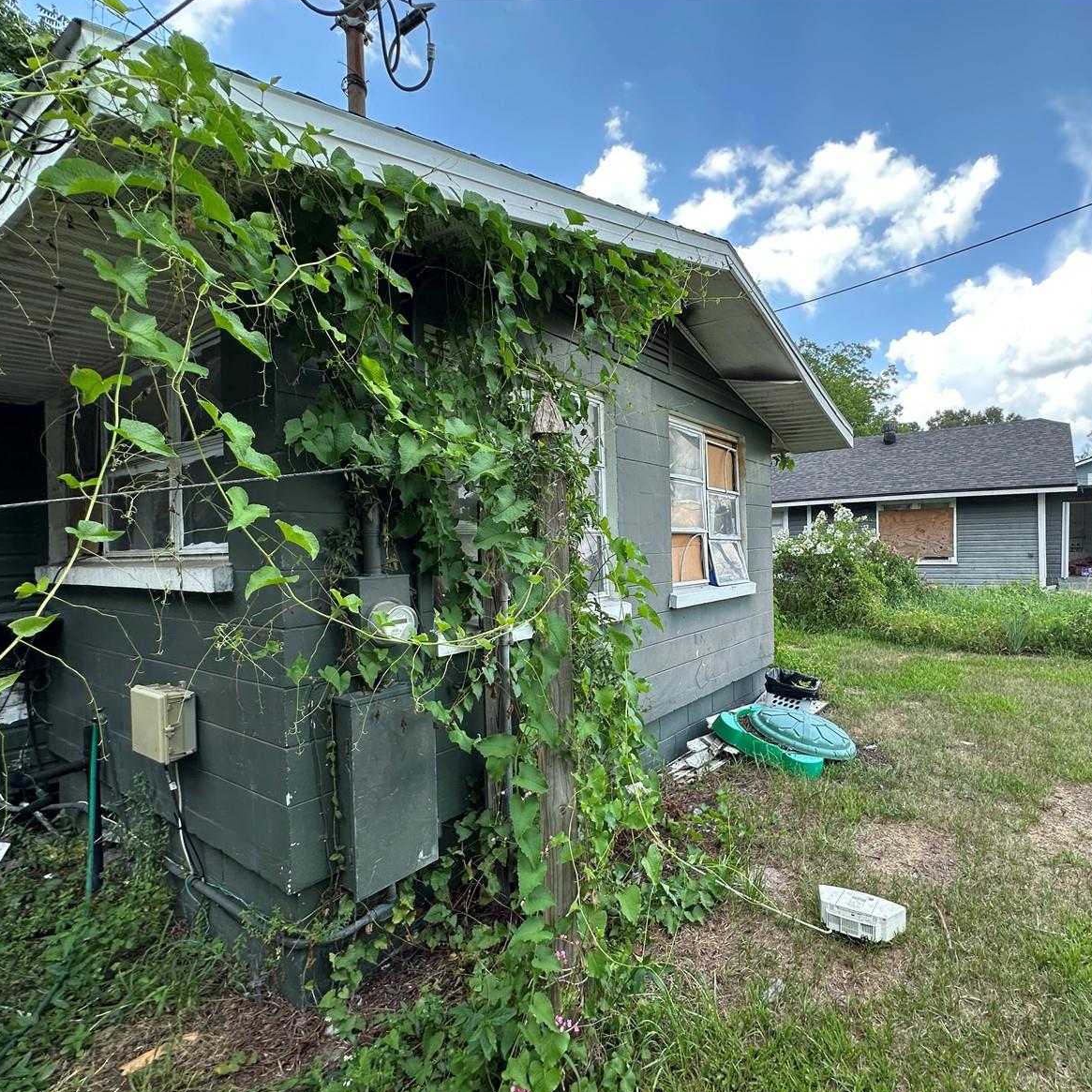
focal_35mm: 17
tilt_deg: -2.8
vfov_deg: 84.0
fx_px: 607
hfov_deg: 82.9
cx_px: 656
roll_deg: -0.9
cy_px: 557
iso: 40
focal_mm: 2.22
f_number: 2.2
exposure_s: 1/299
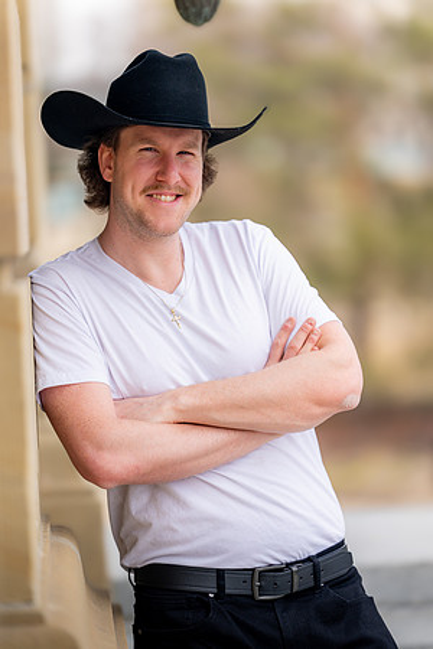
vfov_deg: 13.7
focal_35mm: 150
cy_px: 324
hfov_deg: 9.1
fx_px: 2706
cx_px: 216
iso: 100
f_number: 2
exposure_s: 1/1600
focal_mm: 150
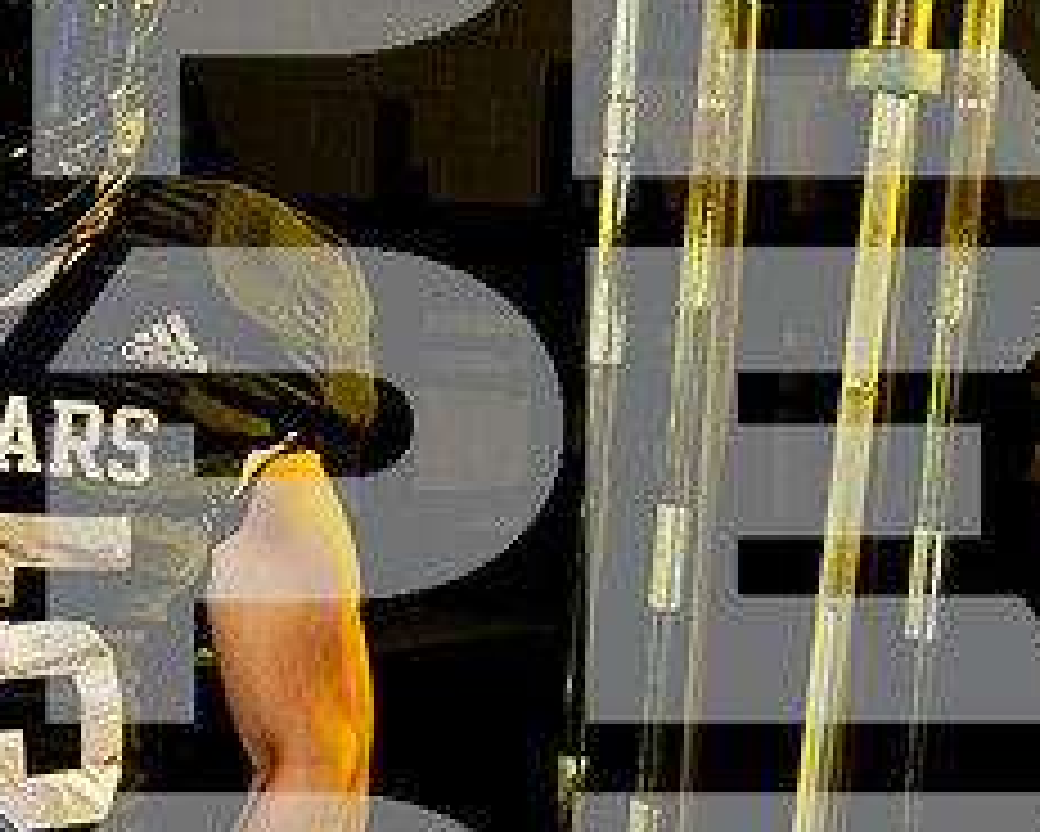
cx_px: -2
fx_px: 3079
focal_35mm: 100
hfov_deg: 18.7
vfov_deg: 15.4
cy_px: 482
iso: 250
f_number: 8
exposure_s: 1/250
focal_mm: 40
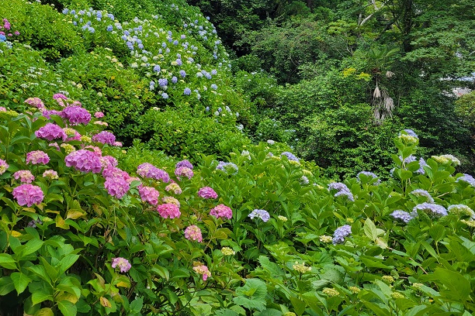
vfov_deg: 36.1
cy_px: 80
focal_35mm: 36
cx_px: 196
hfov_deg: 52.9
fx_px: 475
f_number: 1.8
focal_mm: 5.4
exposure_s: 1/1019
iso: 40
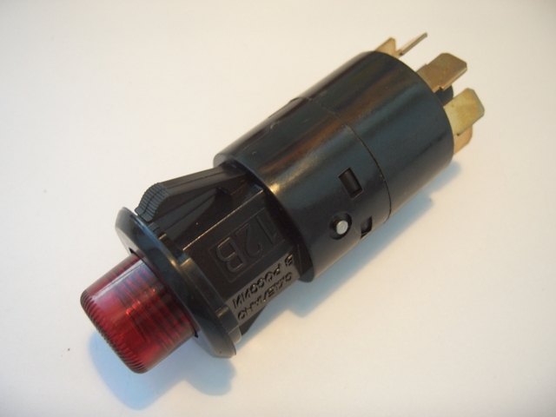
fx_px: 626
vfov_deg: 36.8
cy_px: 208
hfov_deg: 47.9
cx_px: 278
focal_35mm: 39
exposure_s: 1/100
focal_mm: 8
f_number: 2.8
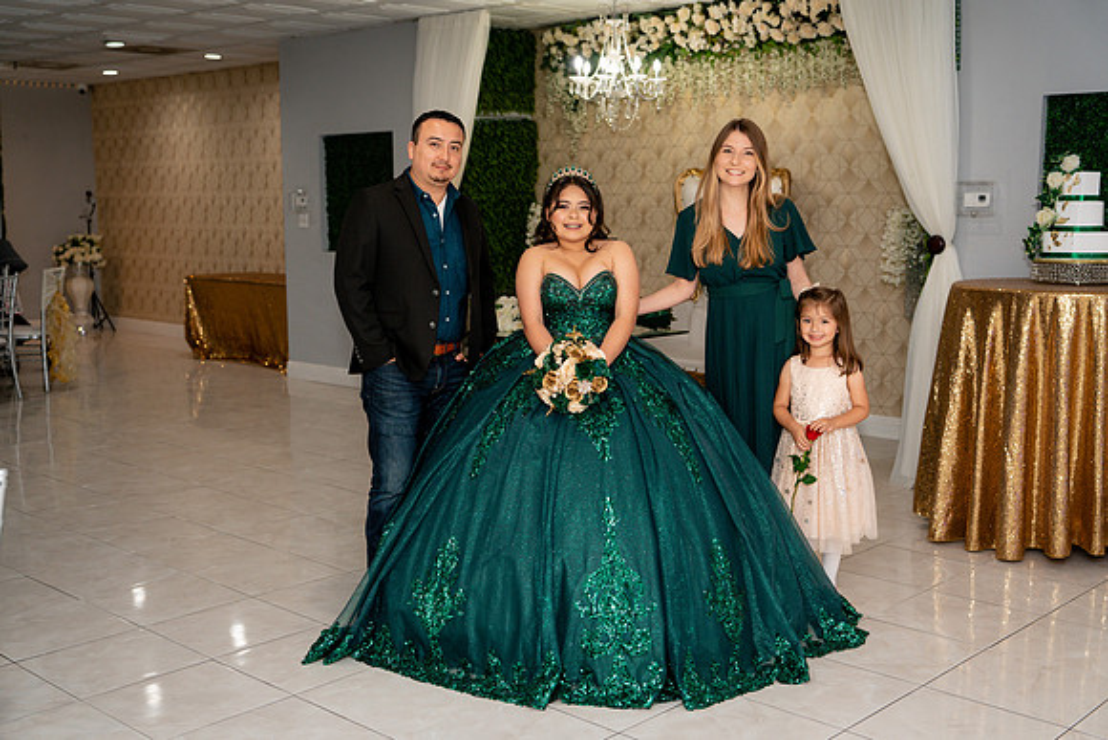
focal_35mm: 41
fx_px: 1262
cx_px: 554
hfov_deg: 47.4
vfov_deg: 32.6
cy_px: 370
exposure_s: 1/250
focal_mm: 41
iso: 800
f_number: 2.8
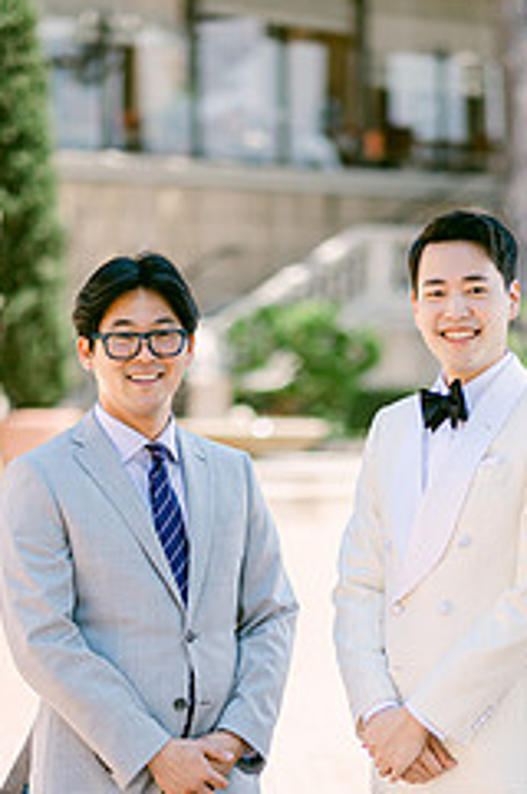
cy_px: 675
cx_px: 303
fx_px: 3501
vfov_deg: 12.9
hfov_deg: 8.6
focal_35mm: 159
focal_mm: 85
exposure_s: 1/1600
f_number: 1.8
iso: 64
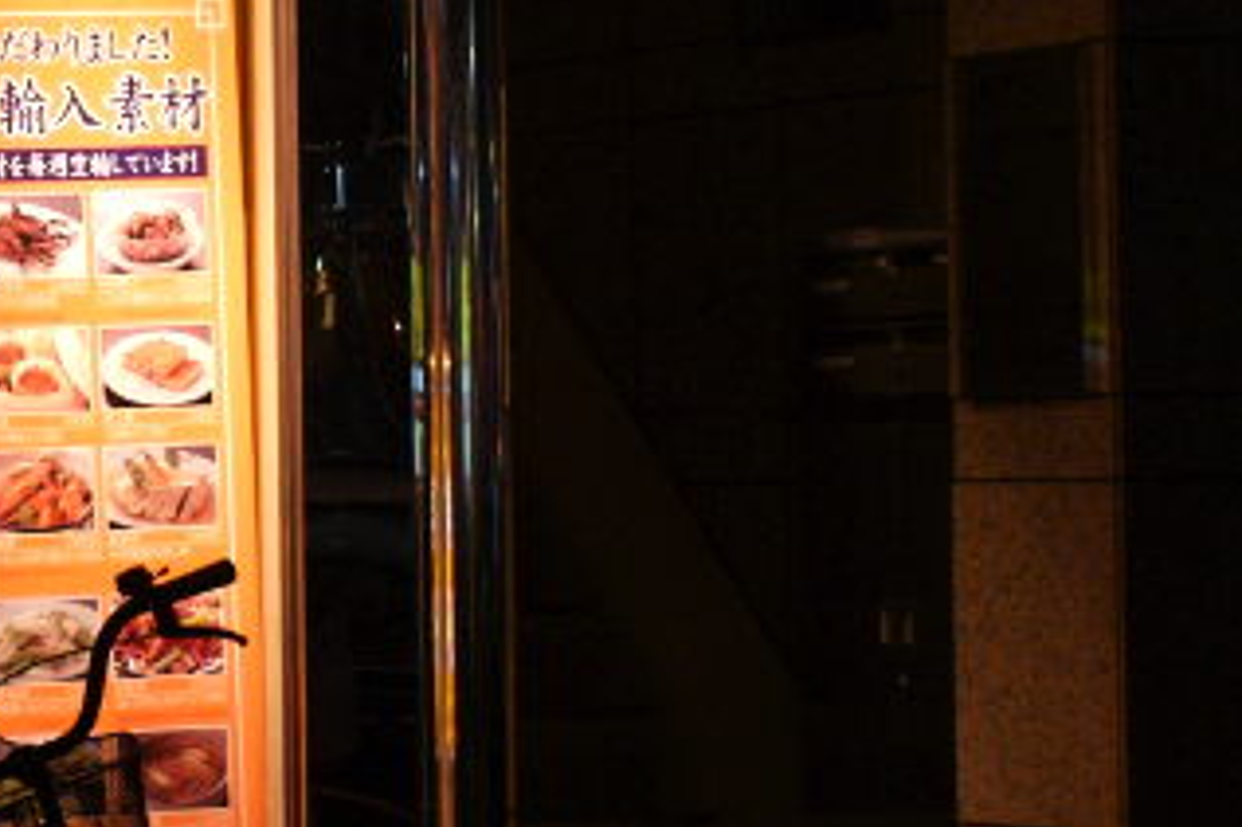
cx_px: -541
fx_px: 4241
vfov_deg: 11.1
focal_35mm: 123
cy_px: 412
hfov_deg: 15.5
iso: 250
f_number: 4.5
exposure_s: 1/40
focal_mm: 26
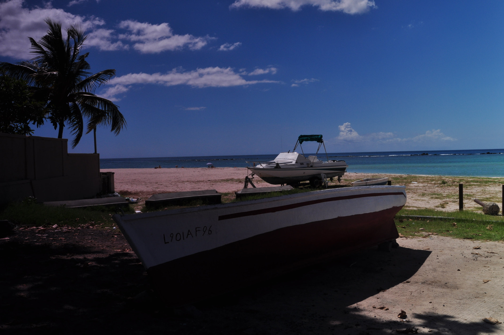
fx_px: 503
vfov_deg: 36.8
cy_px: 168
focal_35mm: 36
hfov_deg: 53.2
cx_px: 252
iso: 200
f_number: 22
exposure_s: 1/180
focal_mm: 24
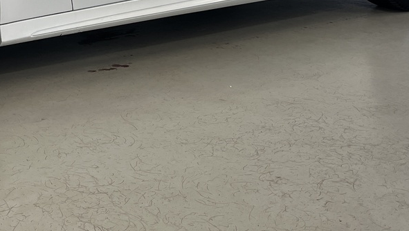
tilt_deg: -2.5
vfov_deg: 15.7
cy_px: -143
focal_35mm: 69
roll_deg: +0.5
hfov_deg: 29.3
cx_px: 38
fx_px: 749
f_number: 1.6
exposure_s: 1/188
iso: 40
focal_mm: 5.1
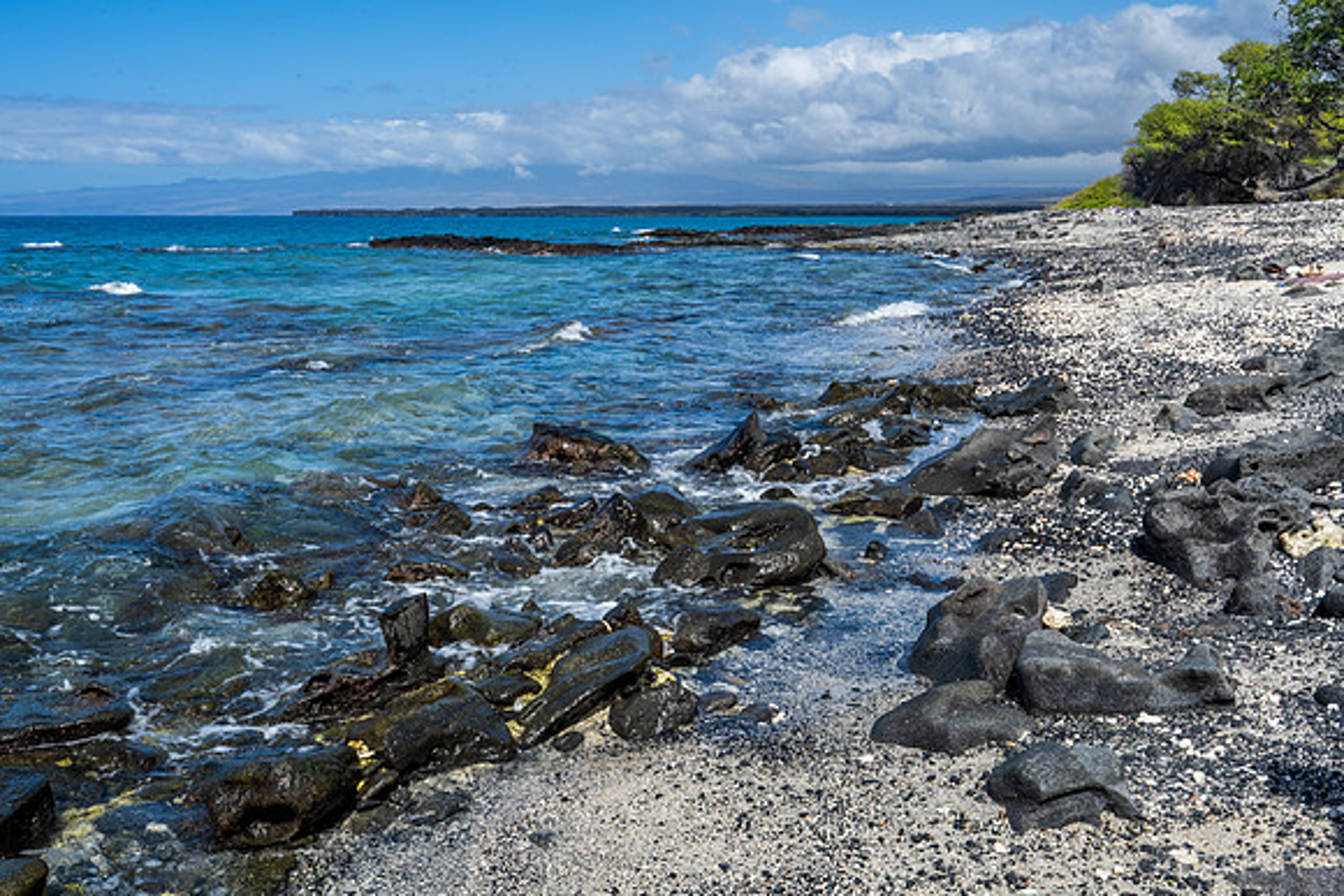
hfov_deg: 54.4
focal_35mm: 35
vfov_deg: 37.9
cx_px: 672
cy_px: 448
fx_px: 1307
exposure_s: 1/125
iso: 125
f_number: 18
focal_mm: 35
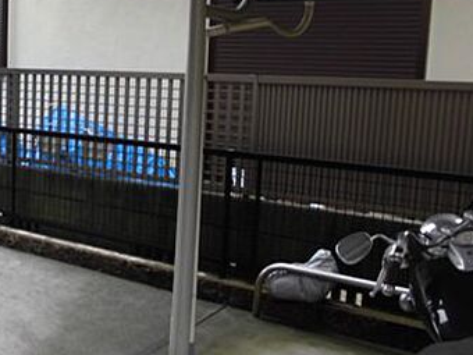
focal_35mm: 49
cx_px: 36
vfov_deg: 29.7
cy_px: 157
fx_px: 670
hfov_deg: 36.2
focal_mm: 4.6
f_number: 3.5
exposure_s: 1/100
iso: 100
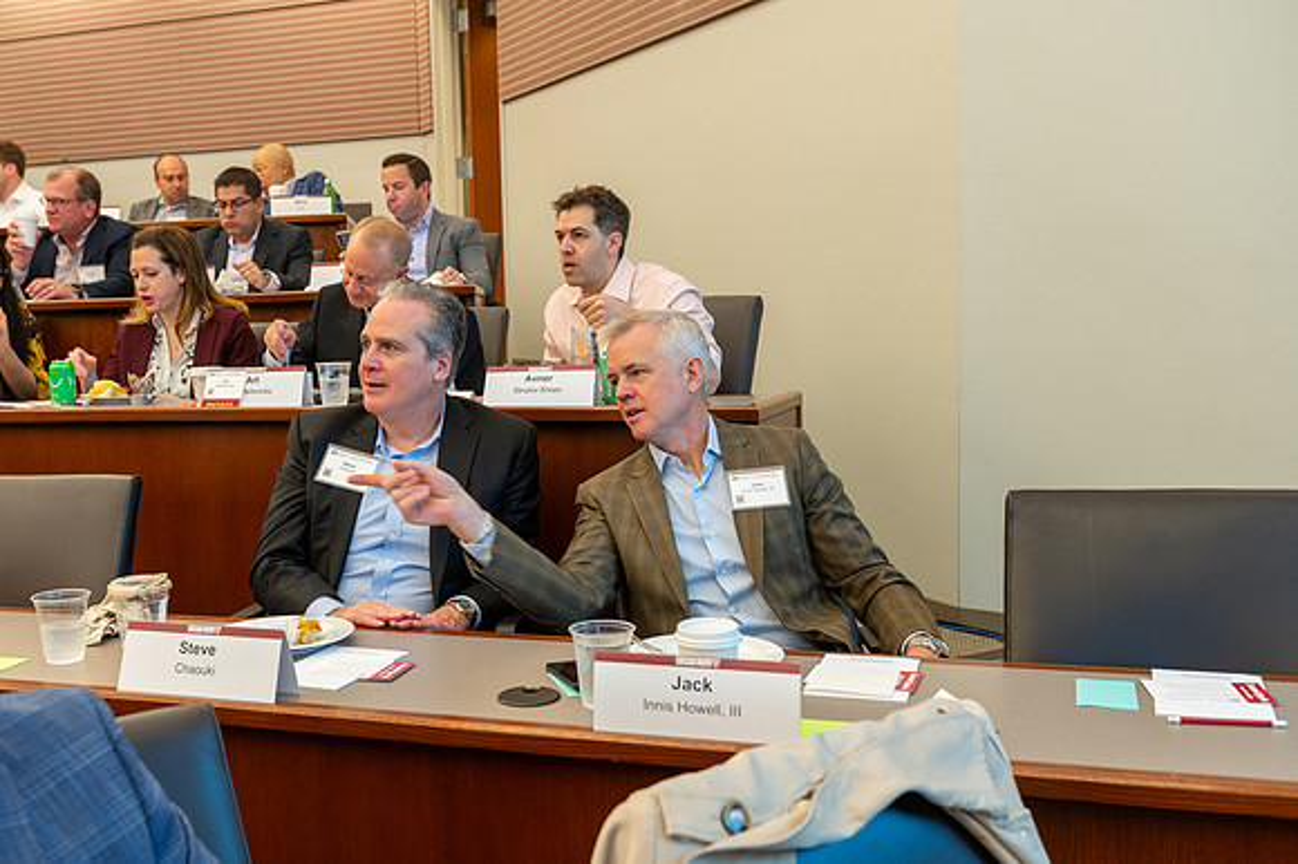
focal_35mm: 37
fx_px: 1316
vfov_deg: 36.3
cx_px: 563
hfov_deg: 52.3
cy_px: 460
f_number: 4
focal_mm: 32
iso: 1250
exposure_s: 1/50
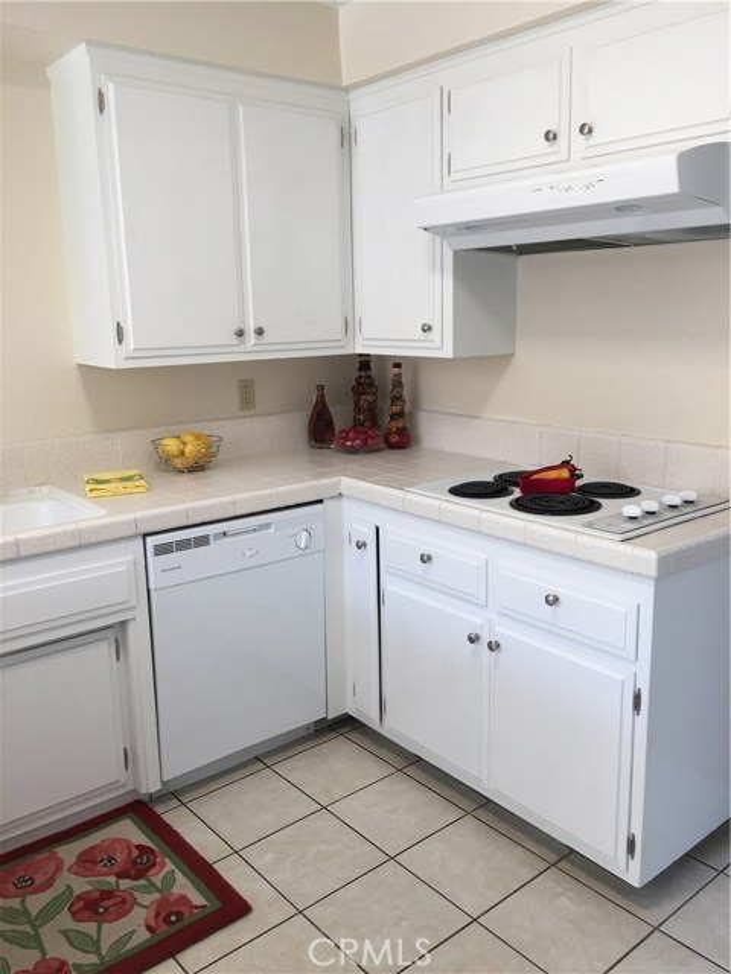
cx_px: 366
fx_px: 817
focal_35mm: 29
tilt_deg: -10.8
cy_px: 487
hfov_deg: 48.2
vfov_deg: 61.7
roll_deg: +1.9
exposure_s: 1/30
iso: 25
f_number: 2.2
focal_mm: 4.15
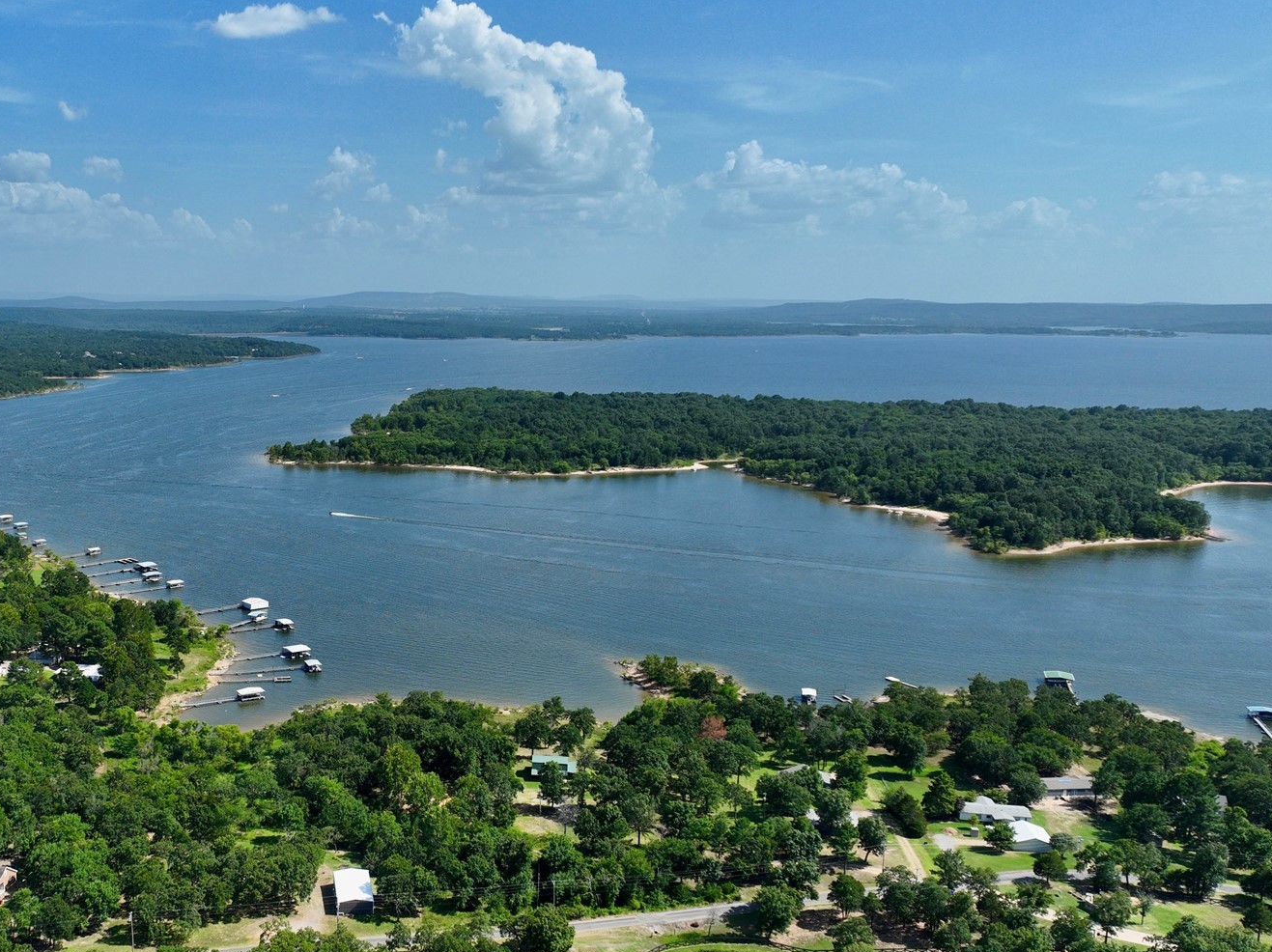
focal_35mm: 35
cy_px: 554
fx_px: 1285
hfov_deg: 51.2
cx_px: 380
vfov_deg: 40.5
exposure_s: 1/2000
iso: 100
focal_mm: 12.29
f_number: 2.8
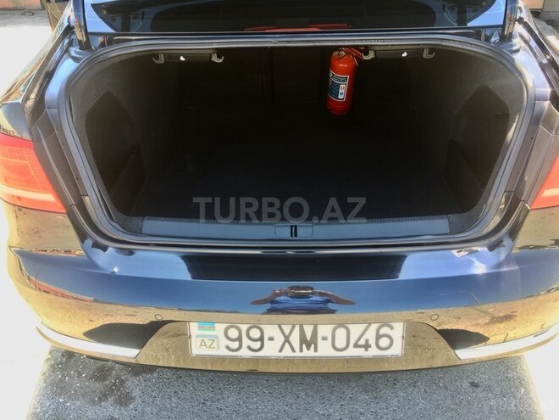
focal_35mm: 29
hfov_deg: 61.7
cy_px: 210
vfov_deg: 48.2
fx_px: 468
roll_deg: +1.3
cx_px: 280
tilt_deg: -29.4
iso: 25
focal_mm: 4.15
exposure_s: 1/50
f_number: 2.2
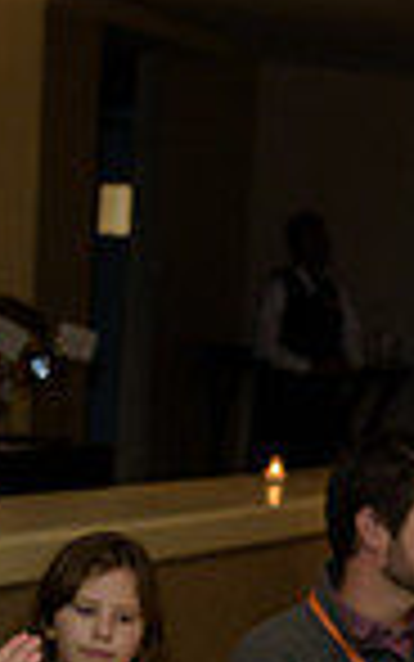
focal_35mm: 141
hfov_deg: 9.3
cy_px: 808
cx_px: 369
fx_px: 2543
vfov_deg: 14.3
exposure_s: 1/125
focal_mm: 35
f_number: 3.2
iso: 1250
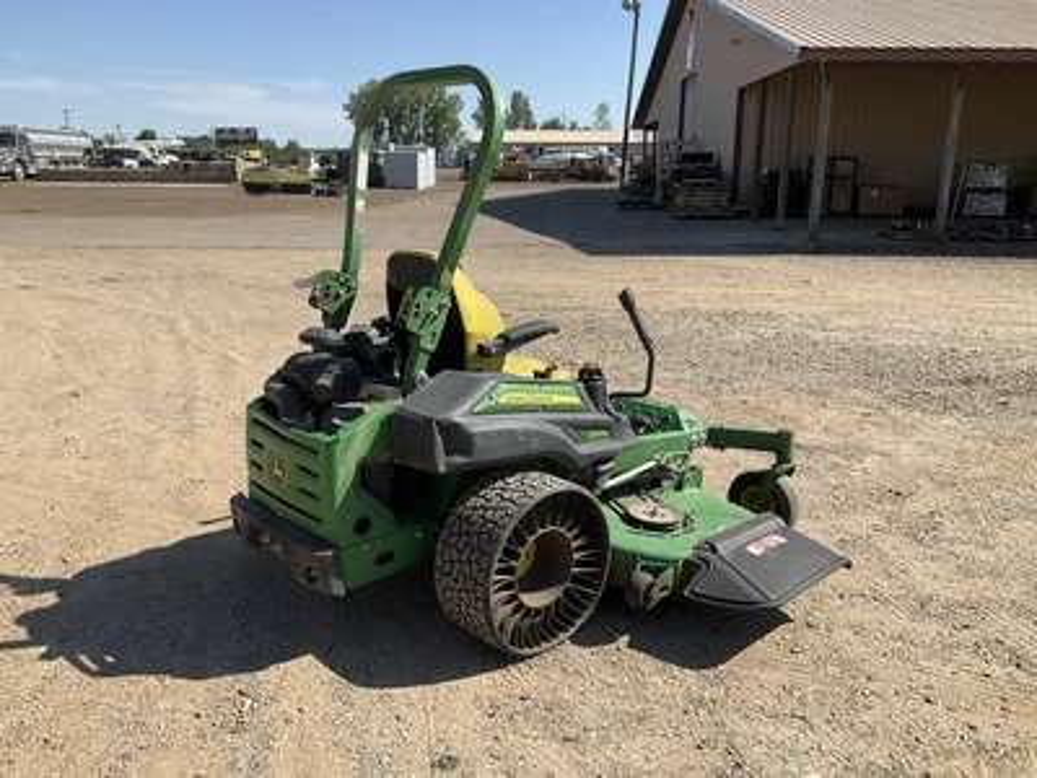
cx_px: 518
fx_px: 869
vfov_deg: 48.2
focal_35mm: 29
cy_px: 389
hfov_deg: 61.7
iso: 25
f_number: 1.8
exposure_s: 1/1626
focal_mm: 3
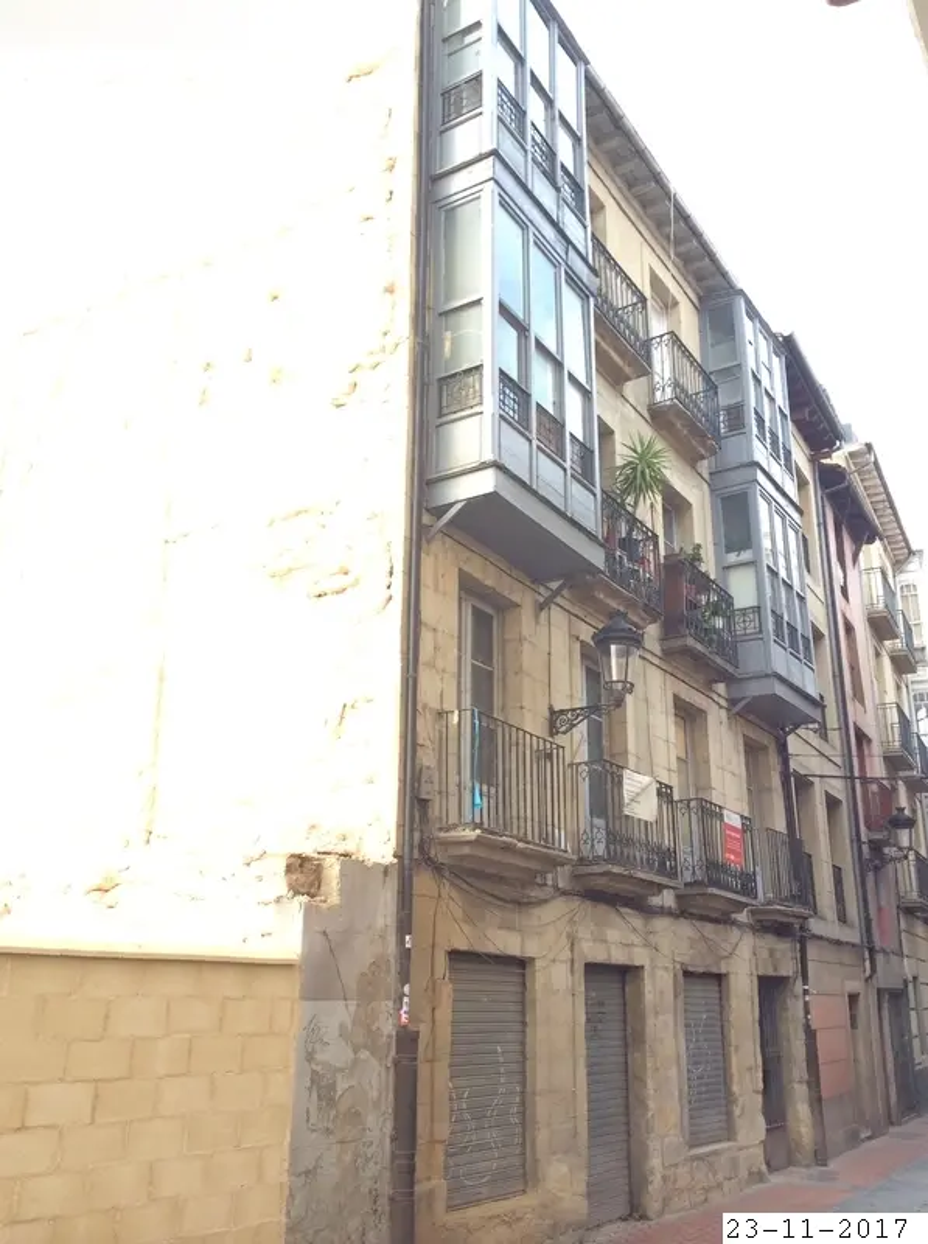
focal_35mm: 33
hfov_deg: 42.8
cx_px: 464
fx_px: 1183
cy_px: 622
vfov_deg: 55.4
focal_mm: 3.3
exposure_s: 1/60
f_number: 2.4
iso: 40
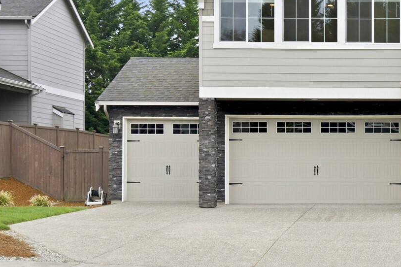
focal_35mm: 73
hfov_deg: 26.1
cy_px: 20
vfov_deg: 18.3
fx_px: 813
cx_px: 416
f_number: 9
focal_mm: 35
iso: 400
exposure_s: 1/25
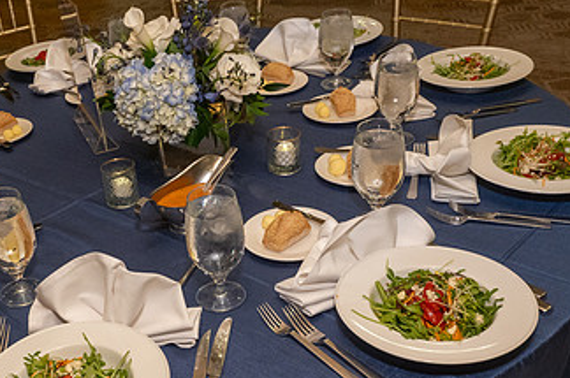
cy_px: 237
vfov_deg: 31.0
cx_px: 160
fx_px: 680
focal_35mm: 43
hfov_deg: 44.3
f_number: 9
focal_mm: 24
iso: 3200
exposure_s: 1/100
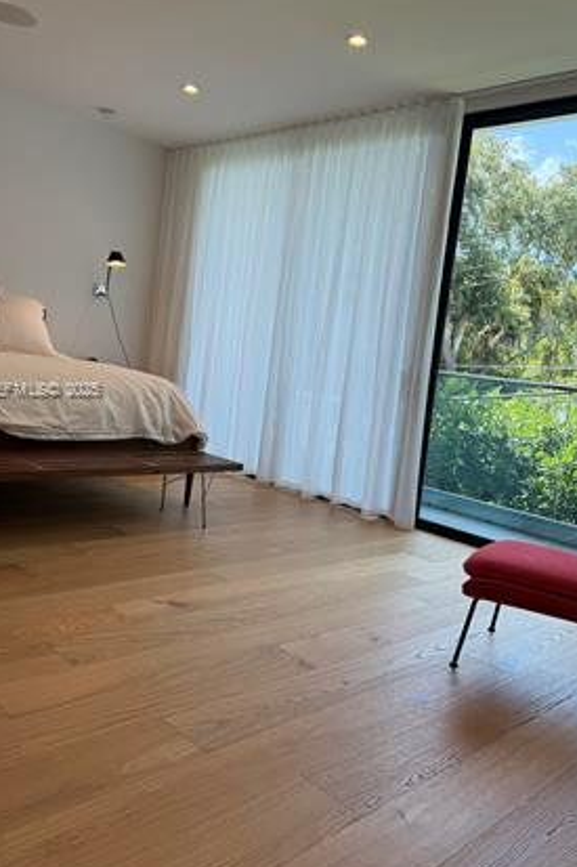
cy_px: 390
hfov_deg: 44.9
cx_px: 269
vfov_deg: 63.5
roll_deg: -7.0
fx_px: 698
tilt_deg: -2.7
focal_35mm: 29
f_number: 1.78
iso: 80
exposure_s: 1/347
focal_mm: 6.76
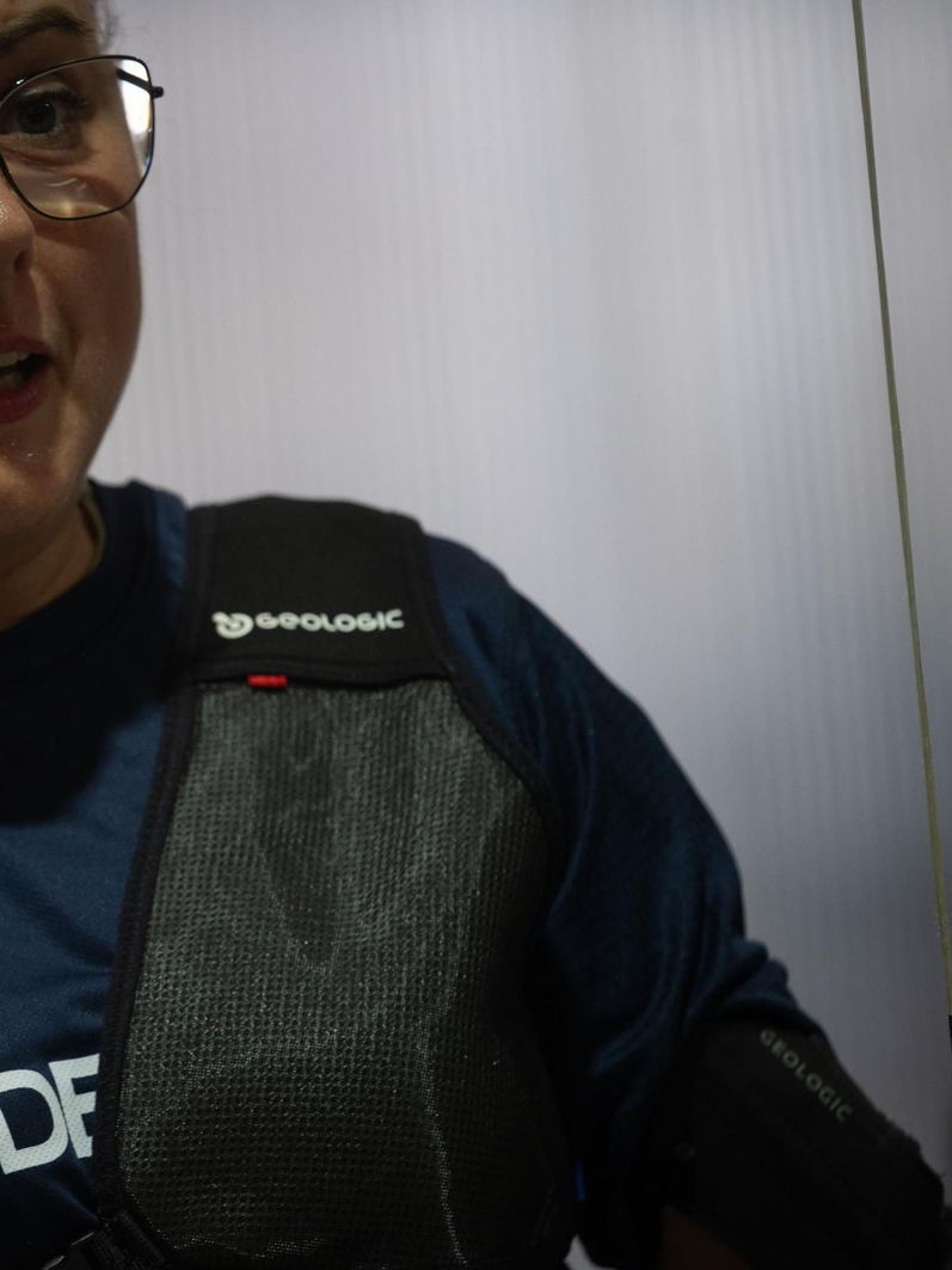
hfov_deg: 3.4
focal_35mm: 434
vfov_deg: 4.6
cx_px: 48
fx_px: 15918
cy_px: 636
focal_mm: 300
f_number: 4
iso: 1000
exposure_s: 1/250
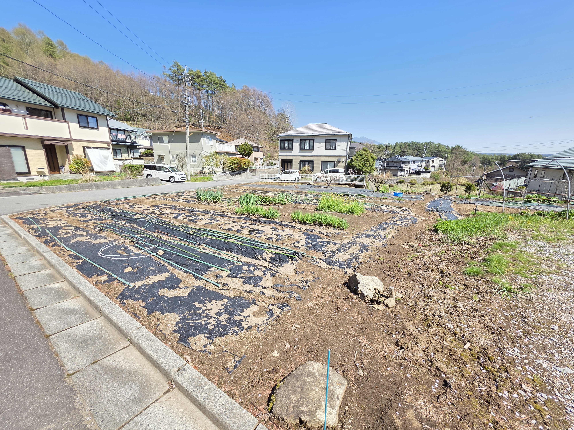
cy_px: 215
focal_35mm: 13
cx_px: 287
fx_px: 216
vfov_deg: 89.9
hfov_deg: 106.2
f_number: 1.9
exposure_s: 1/871
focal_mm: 2.2
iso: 40
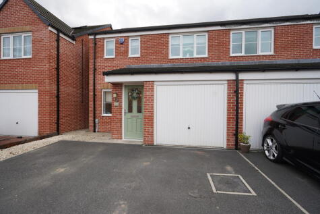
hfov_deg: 96.7
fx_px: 142
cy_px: 107
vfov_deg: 73.8
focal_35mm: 16
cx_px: 160
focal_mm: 16
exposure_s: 1/125
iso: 100
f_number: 4.5
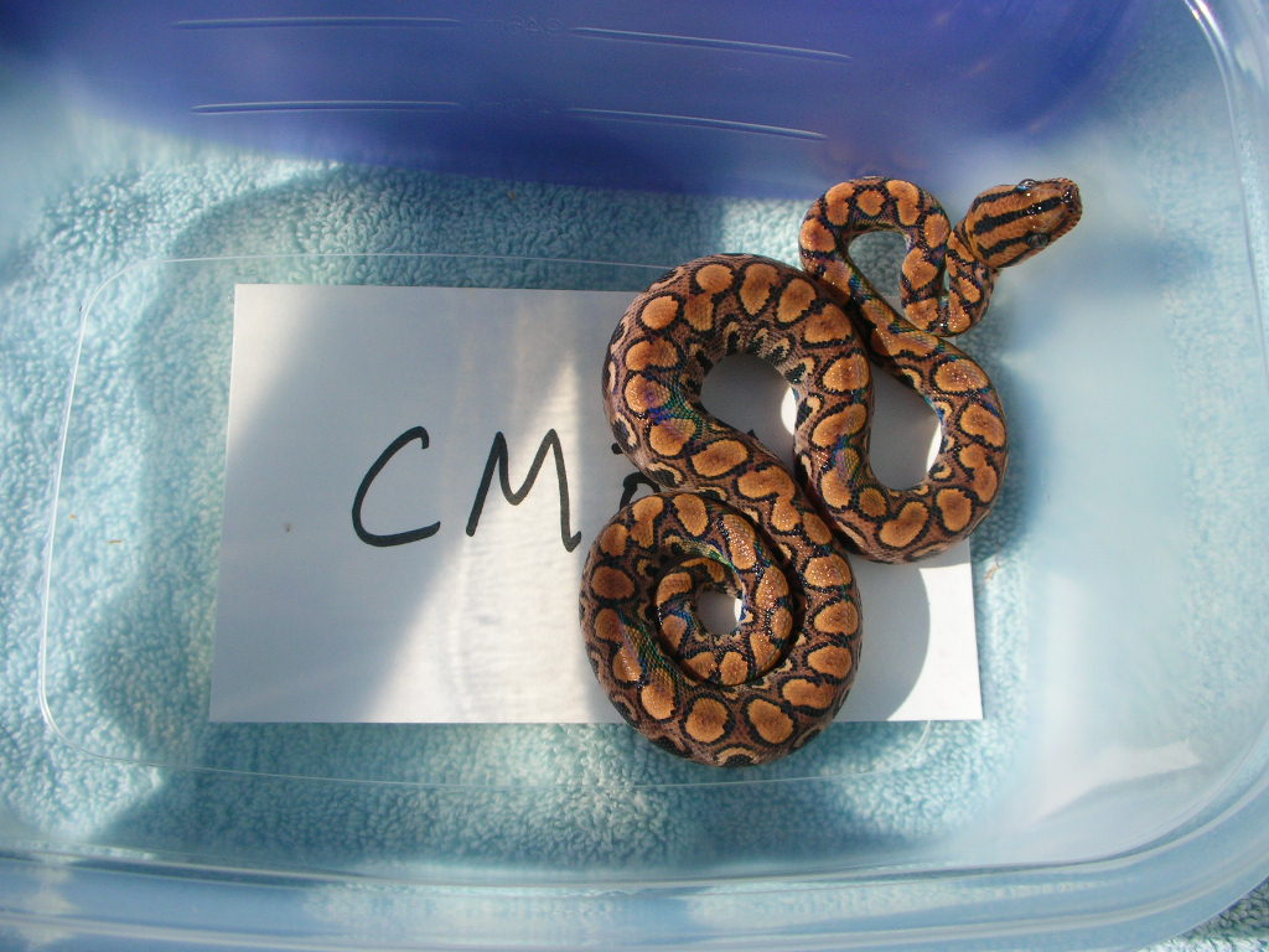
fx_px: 1686
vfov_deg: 31.5
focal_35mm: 46
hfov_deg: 41.2
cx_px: 634
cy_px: 476
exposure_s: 1/120
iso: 50
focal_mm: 7.7
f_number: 9.9
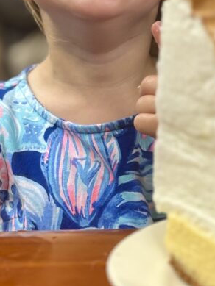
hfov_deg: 10.8
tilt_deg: -8.4
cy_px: 71
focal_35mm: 137
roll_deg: -0.6
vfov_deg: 14.3
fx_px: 1134
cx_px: 187
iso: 32
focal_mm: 5.96
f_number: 1.6
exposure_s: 1/121
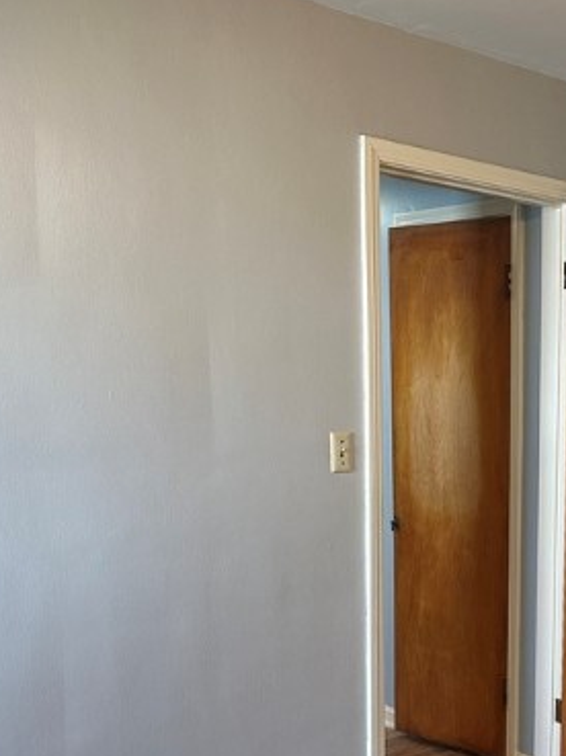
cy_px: 572
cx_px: 576
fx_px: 1092
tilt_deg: -10.1
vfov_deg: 37.2
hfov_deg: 27.3
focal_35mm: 50
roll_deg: -0.7
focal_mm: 6.86
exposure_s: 1/120
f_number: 1.78
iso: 200
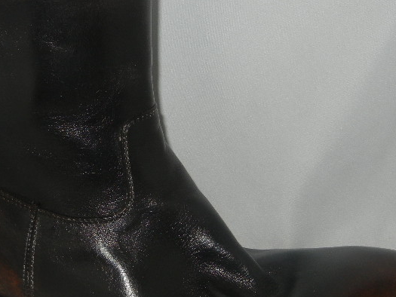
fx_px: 870
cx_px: 186
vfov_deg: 19.4
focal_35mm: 76
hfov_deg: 25.6
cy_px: 168
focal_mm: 7.1
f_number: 3.7
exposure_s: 1/30
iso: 200
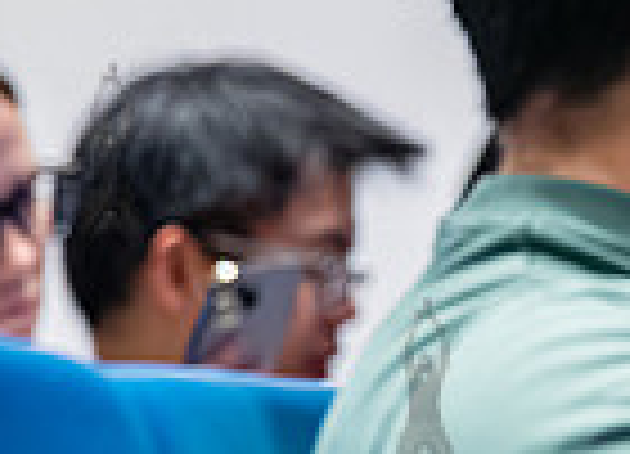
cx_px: 938
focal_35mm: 398
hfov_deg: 5.0
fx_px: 7145
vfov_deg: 3.6
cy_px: 146
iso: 5000
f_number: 4
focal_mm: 91
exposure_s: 1/200
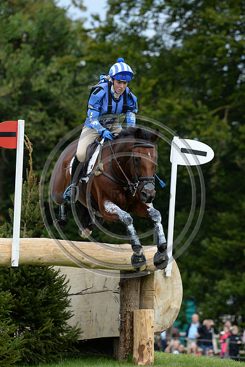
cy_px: 184
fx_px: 3373
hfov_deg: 4.2
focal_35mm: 330
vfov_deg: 6.2
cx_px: 122
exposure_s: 1/1000
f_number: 7.1
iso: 800
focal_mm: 330
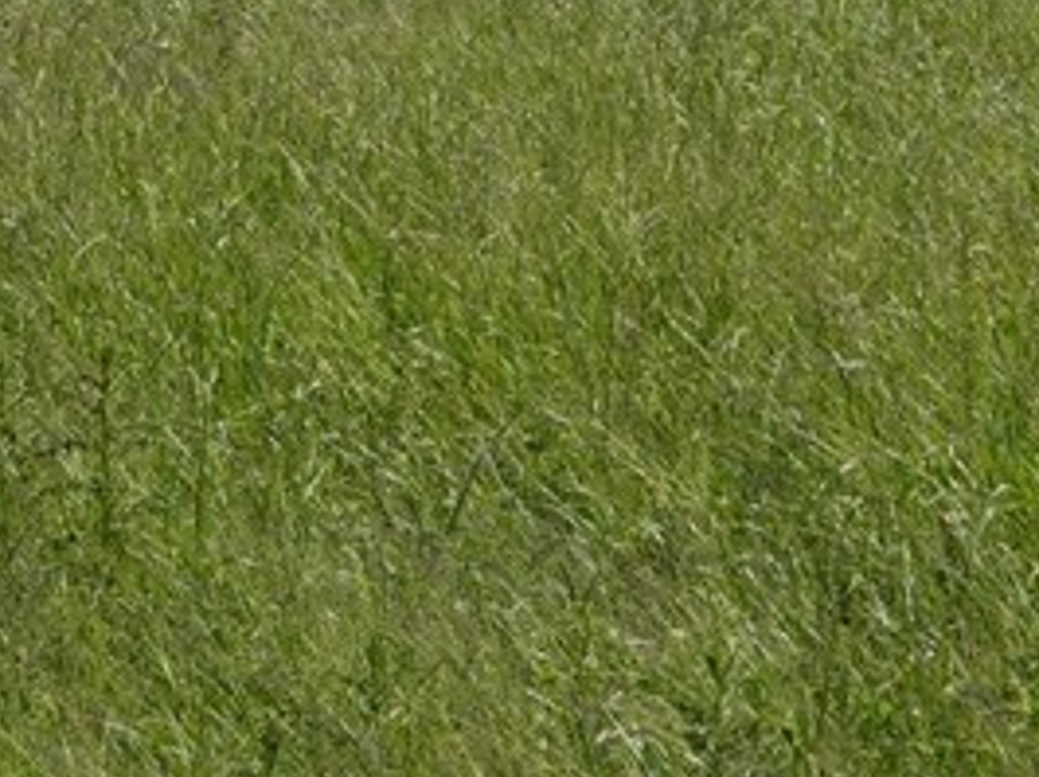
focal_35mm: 258
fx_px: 7737
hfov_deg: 7.7
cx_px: 404
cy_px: -888
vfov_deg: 5.6
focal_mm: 28
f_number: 8
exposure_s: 1/320
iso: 100
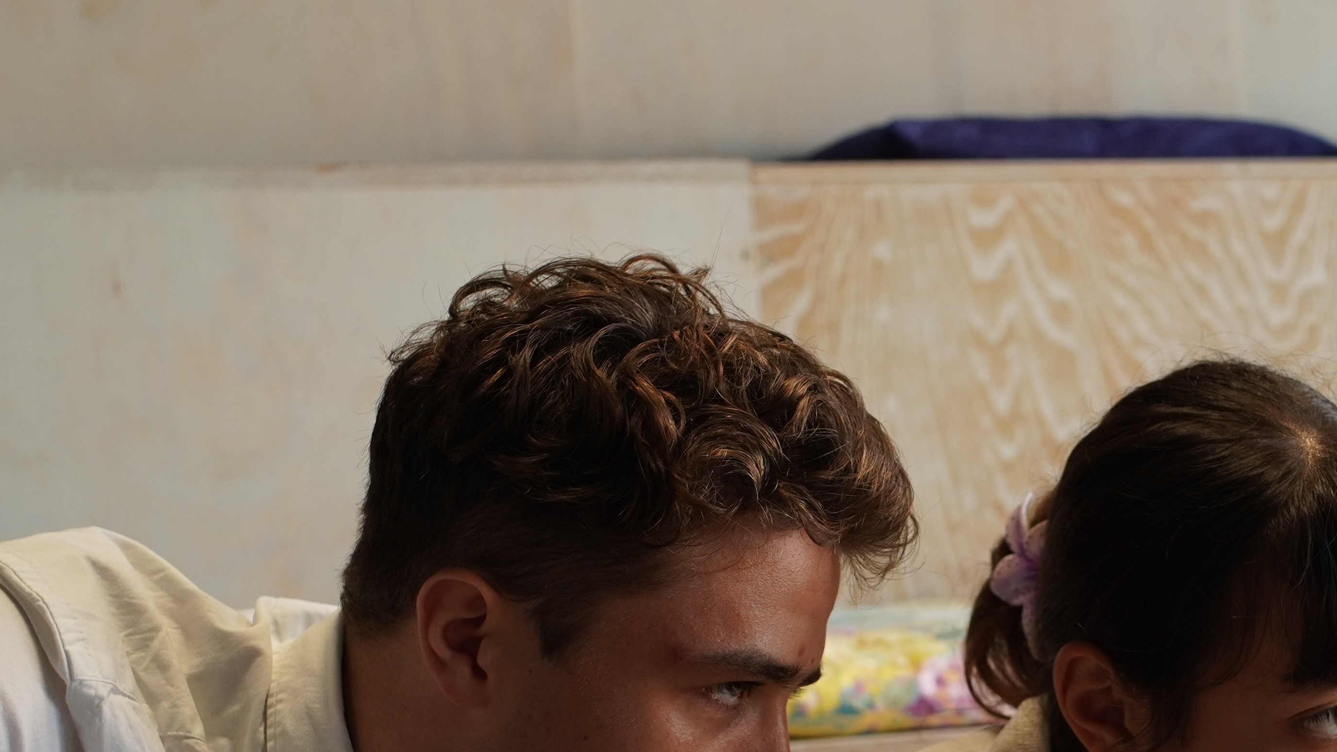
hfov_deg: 24.8
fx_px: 3018
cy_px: 773
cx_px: 964
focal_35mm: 85
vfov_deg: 14.0
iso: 250
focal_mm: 25
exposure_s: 1/160
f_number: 2.8
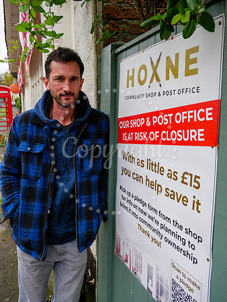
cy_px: 151
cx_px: 114
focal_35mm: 30
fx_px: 262
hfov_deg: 46.8
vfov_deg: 59.9
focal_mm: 15
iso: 200
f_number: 5.6
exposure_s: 1/200
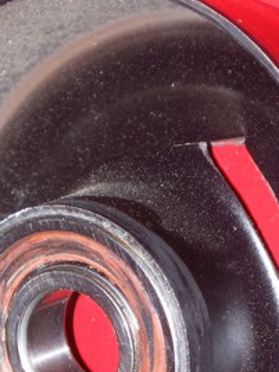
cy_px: 254
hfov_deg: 4.7
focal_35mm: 314
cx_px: 89
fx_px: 3374
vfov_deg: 6.3
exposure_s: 1/100
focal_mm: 22.05
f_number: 3.8
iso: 64
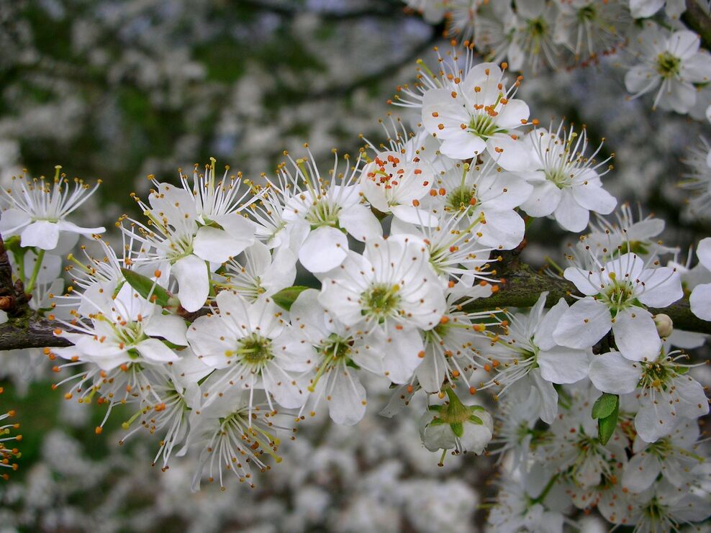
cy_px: 266
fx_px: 945
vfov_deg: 31.5
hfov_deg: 41.2
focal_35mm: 46
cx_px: 356
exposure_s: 1/281
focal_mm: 7.7
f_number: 3.5
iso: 50
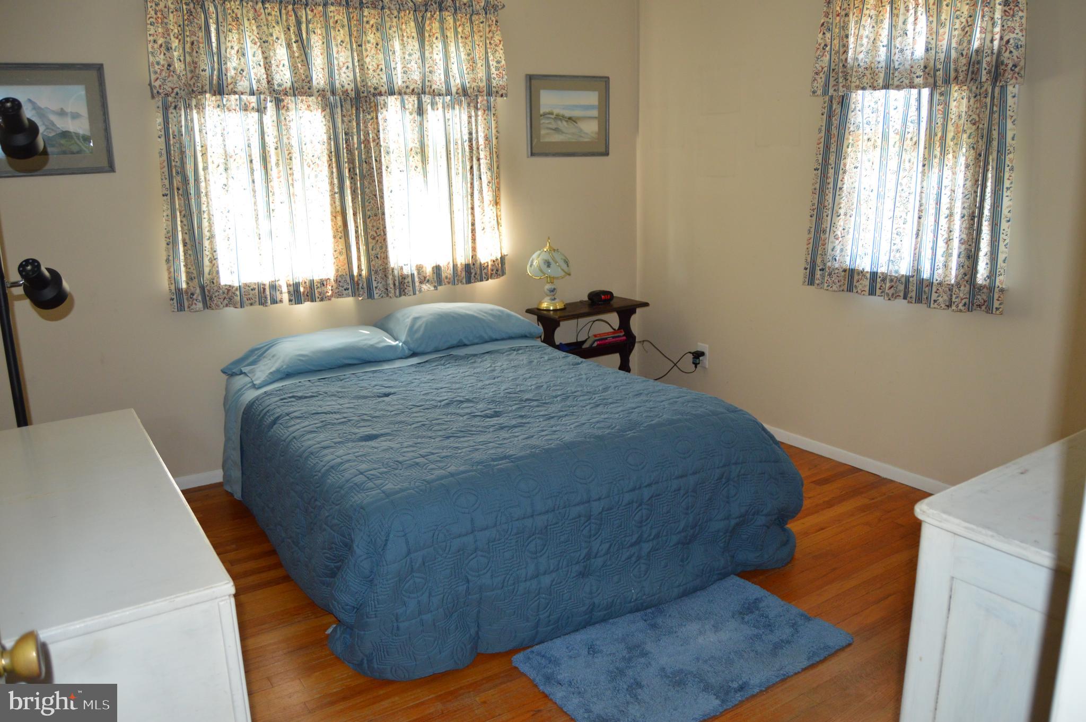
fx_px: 814
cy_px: 361
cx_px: 543
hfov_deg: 67.4
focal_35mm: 27
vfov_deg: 47.8
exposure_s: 1/60
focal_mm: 18
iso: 640
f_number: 3.5
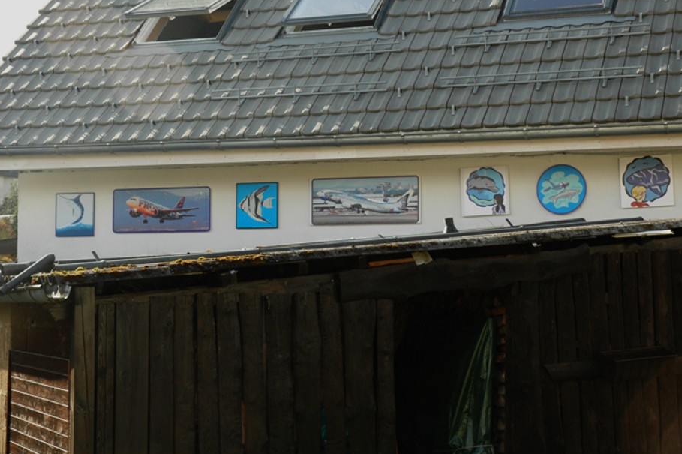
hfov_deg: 30.5
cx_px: 345
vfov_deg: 20.6
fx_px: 1250
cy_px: 209
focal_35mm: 66
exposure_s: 1/250
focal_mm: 40
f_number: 8
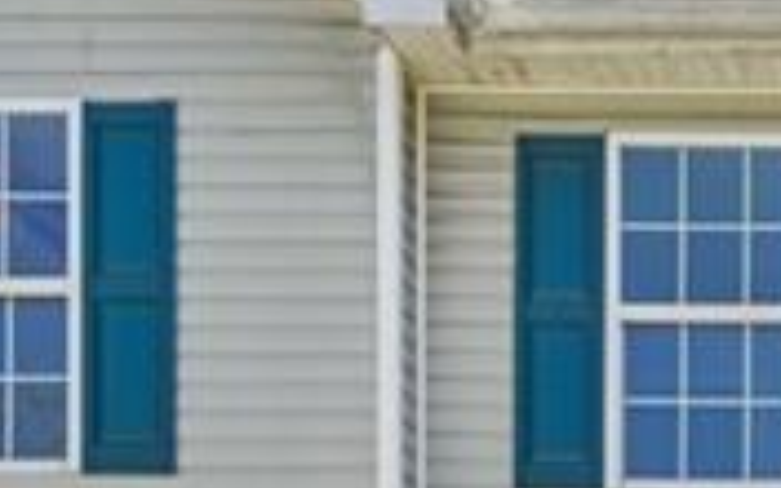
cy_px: 943
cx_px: 1100
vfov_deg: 13.0
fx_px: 1894
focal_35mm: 89
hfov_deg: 20.6
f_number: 8
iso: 100
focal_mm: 15
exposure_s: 1/100
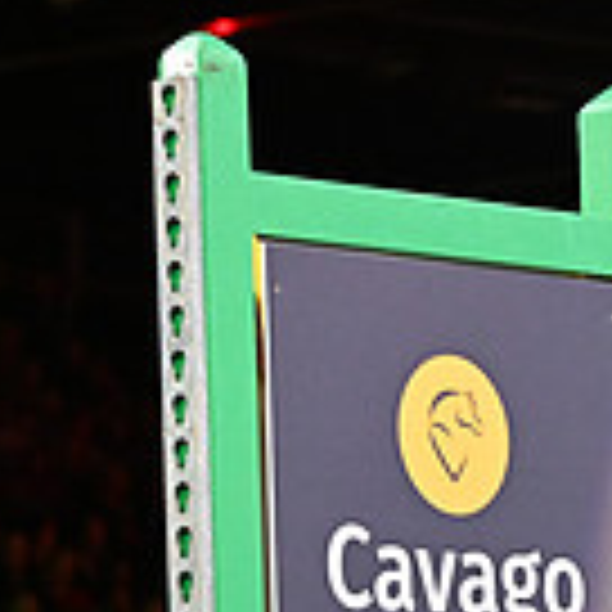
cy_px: 695
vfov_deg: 4.6
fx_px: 7641
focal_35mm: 382
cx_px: 1233
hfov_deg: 4.5
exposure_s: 1/500
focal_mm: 105
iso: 5000
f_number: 5
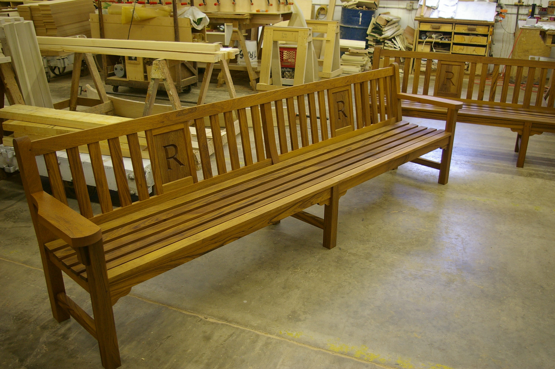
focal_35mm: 32
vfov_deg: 41.6
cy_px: 184
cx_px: 278
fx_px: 485
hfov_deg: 59.5
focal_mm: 21
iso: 400
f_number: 4
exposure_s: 1/10
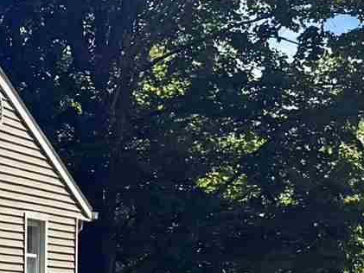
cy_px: 420
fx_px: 1841
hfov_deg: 10.1
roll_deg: +1.5
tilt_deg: -1.2
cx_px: -459
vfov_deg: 8.3
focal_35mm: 175
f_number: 1.78
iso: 80
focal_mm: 6.76
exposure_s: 1/4405
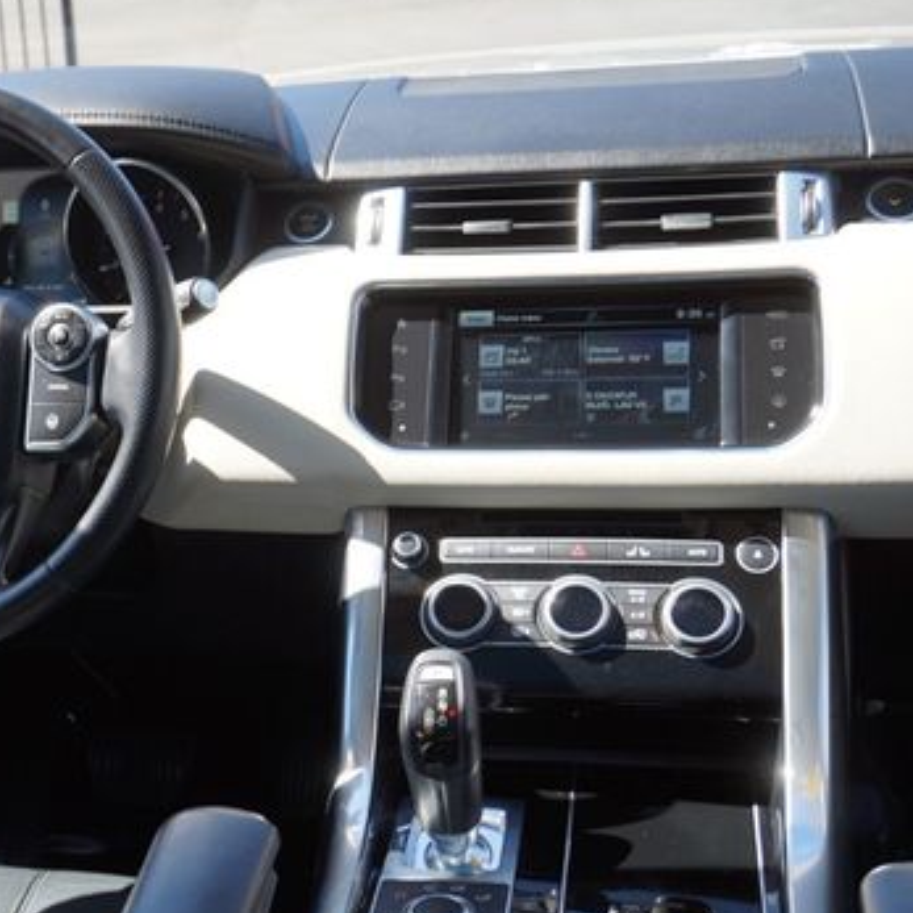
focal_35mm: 59
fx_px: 1754
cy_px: 458
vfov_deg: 29.2
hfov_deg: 28.3
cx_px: 134
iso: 100
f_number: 5.6
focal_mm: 25
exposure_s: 1/80
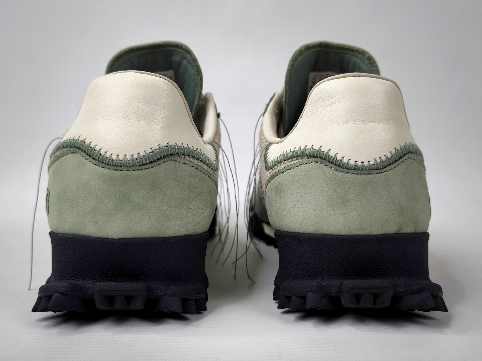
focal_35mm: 24
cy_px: 180
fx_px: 334
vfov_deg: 56.8
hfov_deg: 71.6
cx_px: 241
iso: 50
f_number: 1.9
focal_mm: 6.92
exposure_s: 1/100
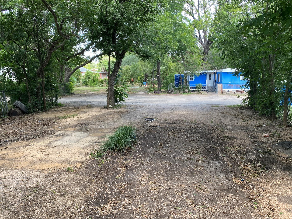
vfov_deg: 48.2
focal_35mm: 29
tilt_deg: -7.7
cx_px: 153
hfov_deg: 61.6
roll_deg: +0.8
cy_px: 100
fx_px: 245
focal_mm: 4.25
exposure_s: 1/169
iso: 32
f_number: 1.8
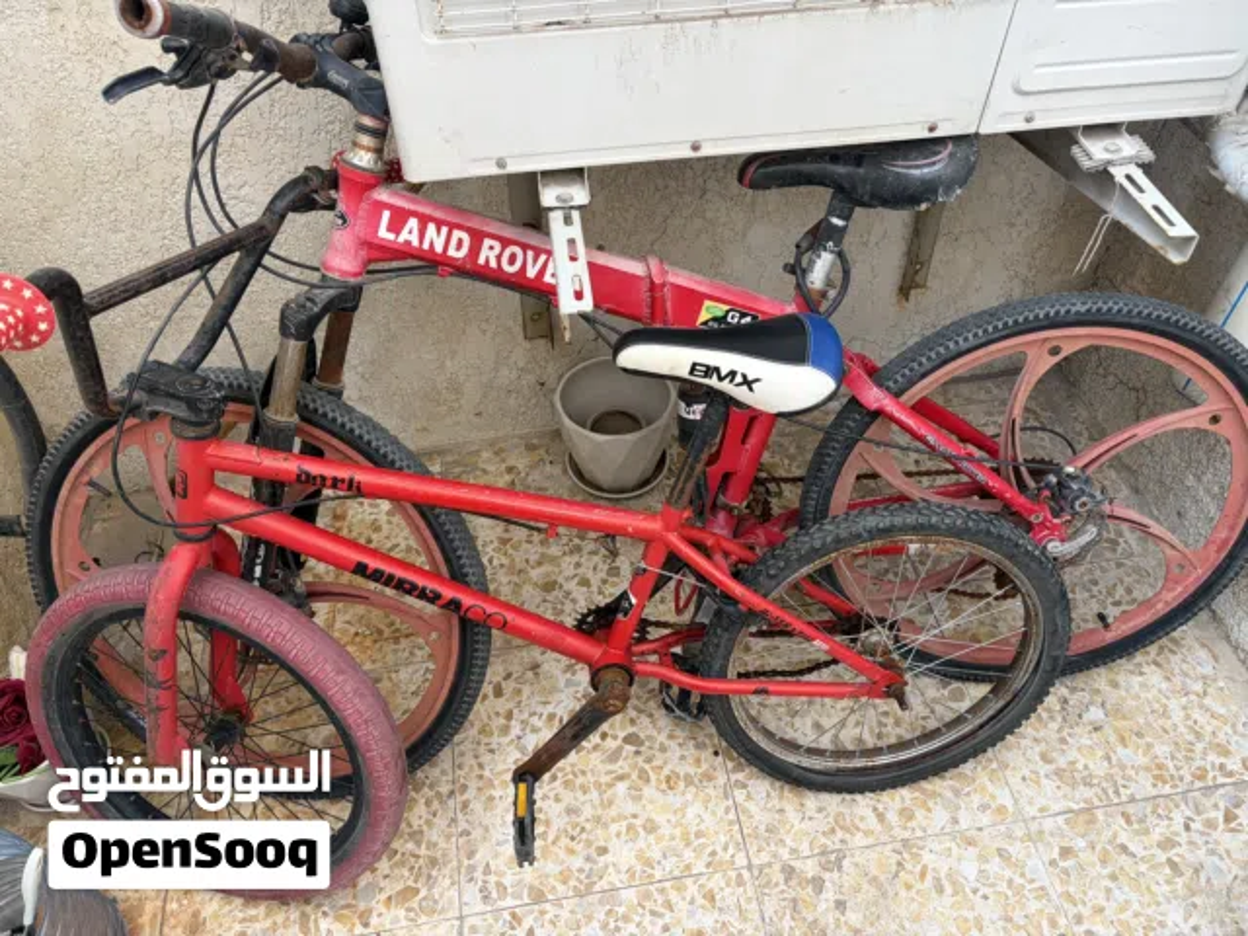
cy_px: 468
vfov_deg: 53.1
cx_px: 624
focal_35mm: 26
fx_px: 937
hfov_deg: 67.3
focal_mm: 5.96
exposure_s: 1/60
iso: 160
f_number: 1.6
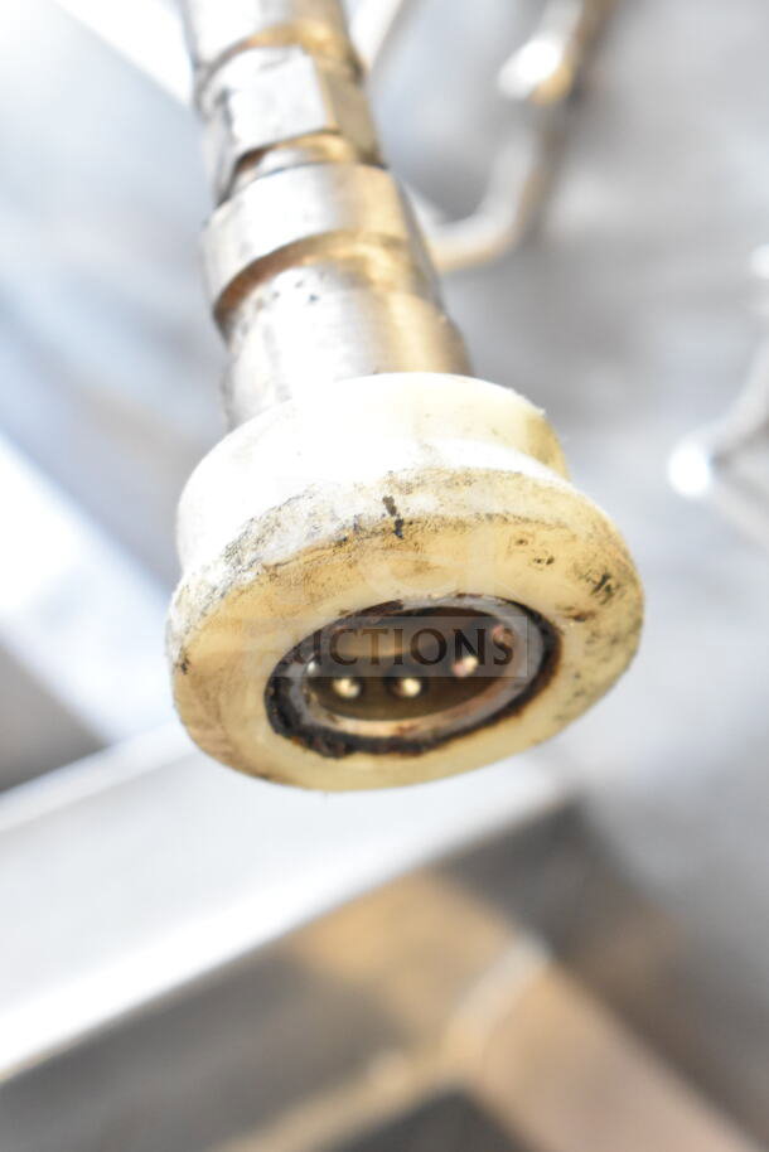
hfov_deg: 16.6
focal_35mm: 82
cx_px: 384
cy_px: 576
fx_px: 2641
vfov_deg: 24.6
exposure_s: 1/100
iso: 3200
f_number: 5.6
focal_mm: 55
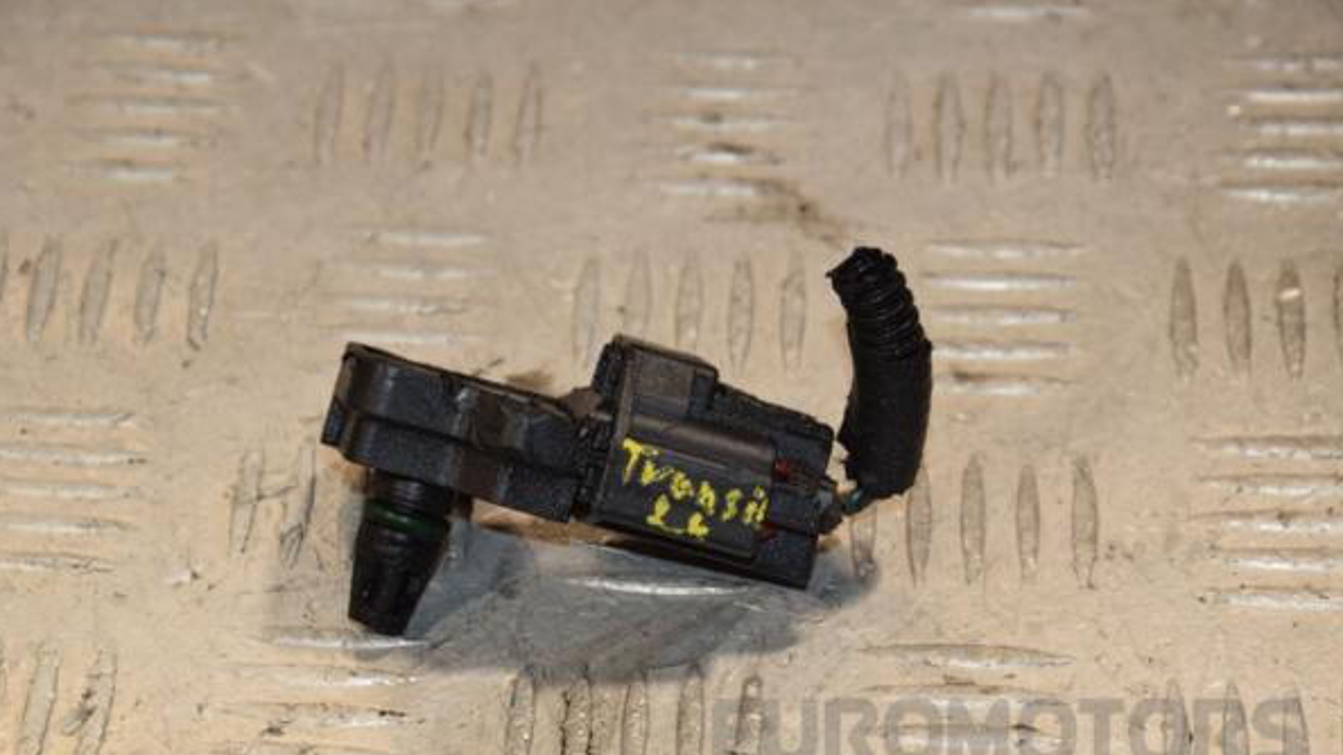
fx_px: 5930
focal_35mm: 167
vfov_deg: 7.3
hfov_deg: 12.9
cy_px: 432
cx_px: 669
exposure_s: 1/200
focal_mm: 105
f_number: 8
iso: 800
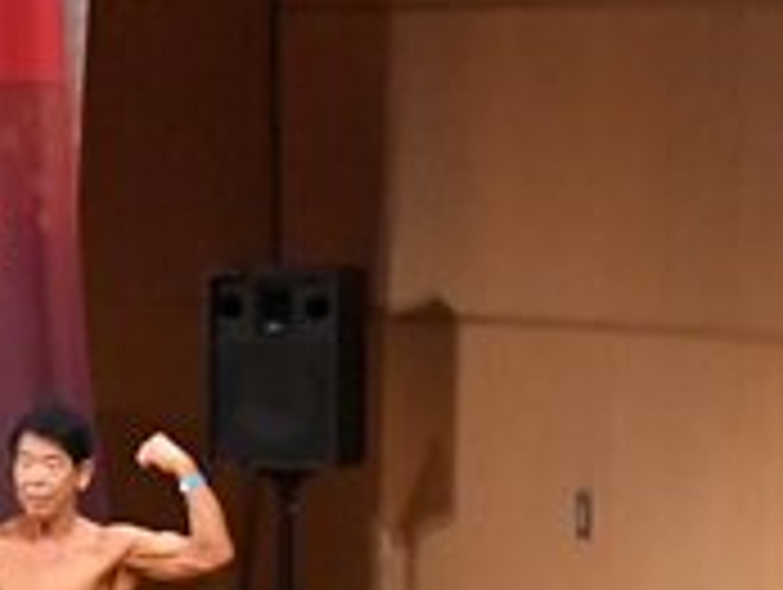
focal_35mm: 397
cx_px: -794
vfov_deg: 3.7
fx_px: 8992
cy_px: 784
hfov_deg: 4.9
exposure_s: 1/400
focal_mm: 62
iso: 10000
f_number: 5.6
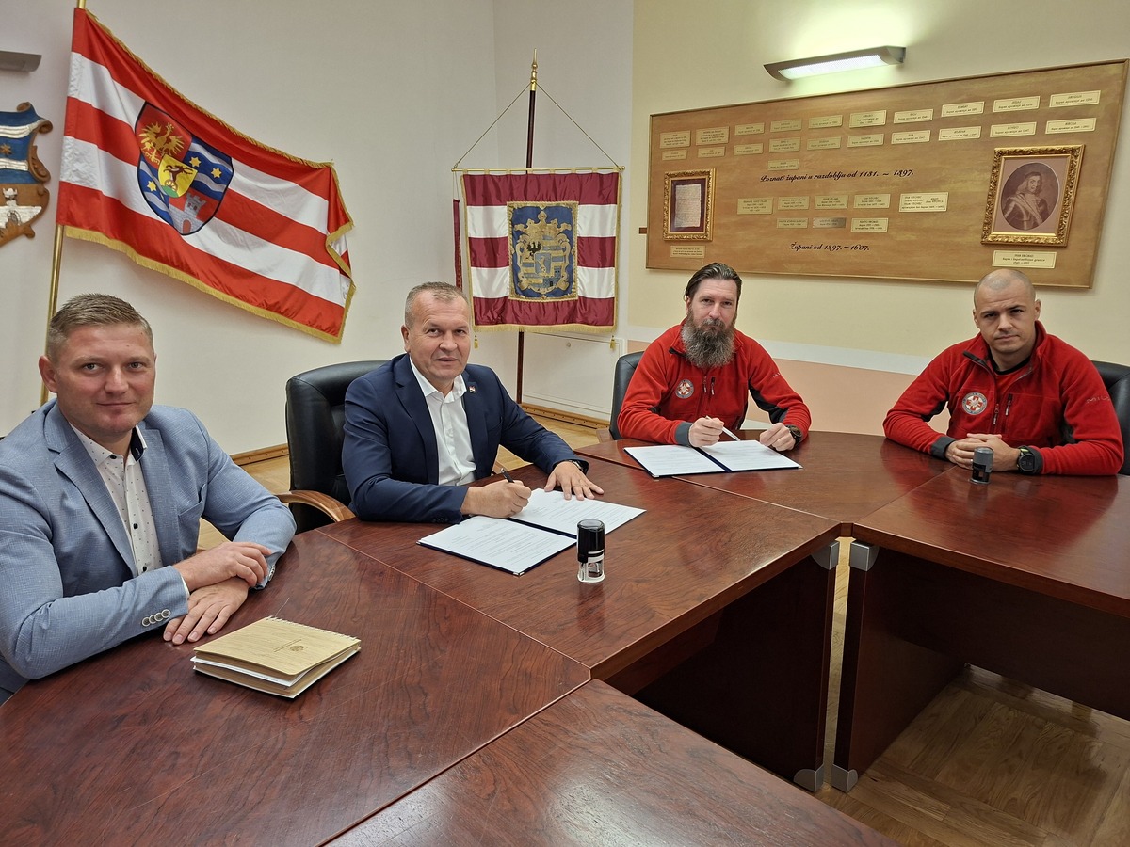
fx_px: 751
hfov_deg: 73.9
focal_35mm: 23
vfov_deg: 58.9
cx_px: 565
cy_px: 424
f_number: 1.8
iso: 250
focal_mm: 5.54
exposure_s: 1/100
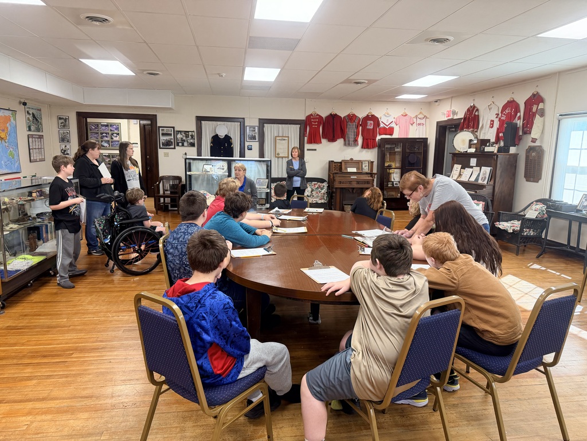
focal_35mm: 24
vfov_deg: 56.8
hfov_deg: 71.6
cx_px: 294
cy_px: 220
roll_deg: -0.3
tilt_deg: -7.8
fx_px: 407
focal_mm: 6.76
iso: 250
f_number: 1.78
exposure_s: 1/120
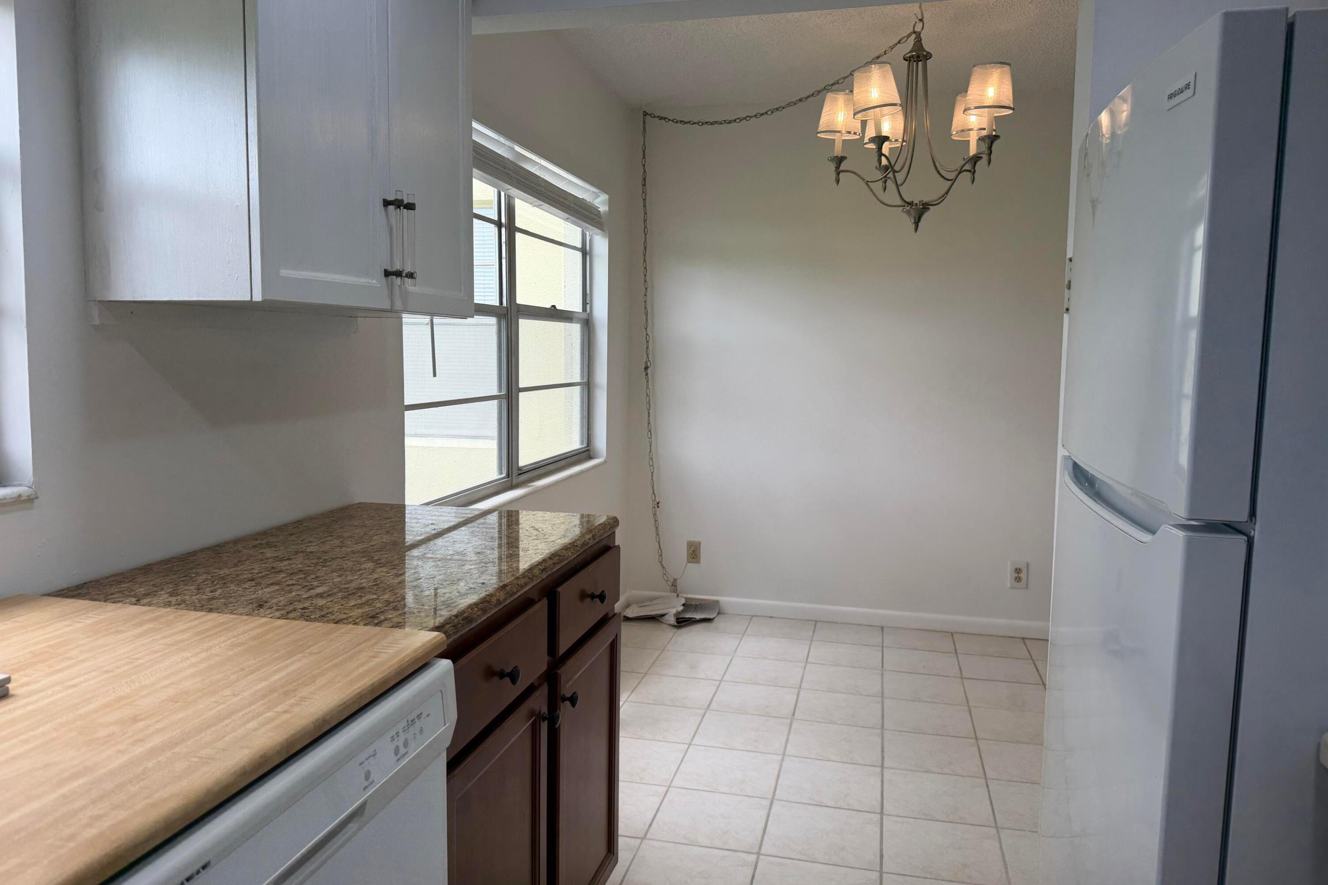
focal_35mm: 25
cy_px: 429
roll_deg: -0.1
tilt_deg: -5.1
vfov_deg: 51.3
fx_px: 922
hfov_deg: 71.5
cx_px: 664
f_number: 1.78
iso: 80
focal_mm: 6.76
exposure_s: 1/360
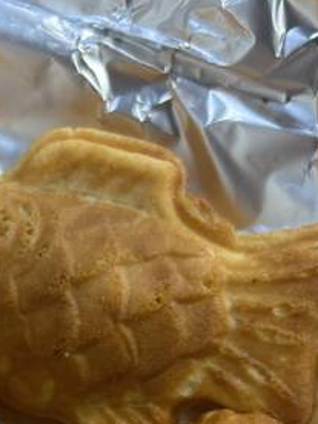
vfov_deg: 25.0
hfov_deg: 20.5
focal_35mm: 69
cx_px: -15
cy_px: 528
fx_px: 845
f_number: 1.6
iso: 100
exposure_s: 1/60
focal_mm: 5.96
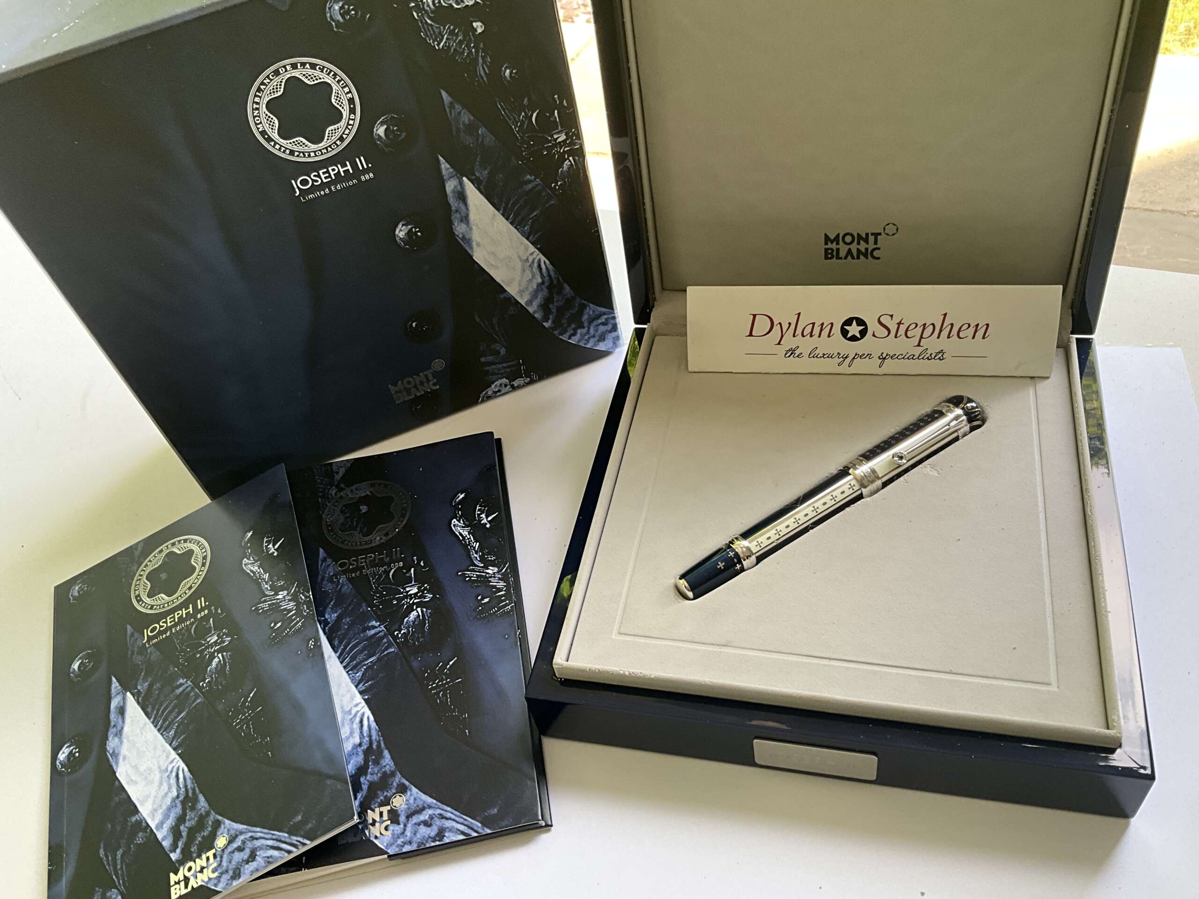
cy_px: 450
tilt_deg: -47.2
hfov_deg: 61.7
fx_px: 1004
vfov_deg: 48.2
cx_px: 600
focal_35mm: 29
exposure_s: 1/122
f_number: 1.8
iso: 50
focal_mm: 3
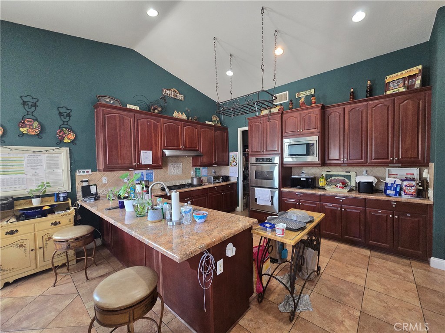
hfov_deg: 106.2
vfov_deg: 89.9
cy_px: 166
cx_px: 222
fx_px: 167
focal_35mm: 13
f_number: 2.2
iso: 500
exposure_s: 1/60
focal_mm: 2.2
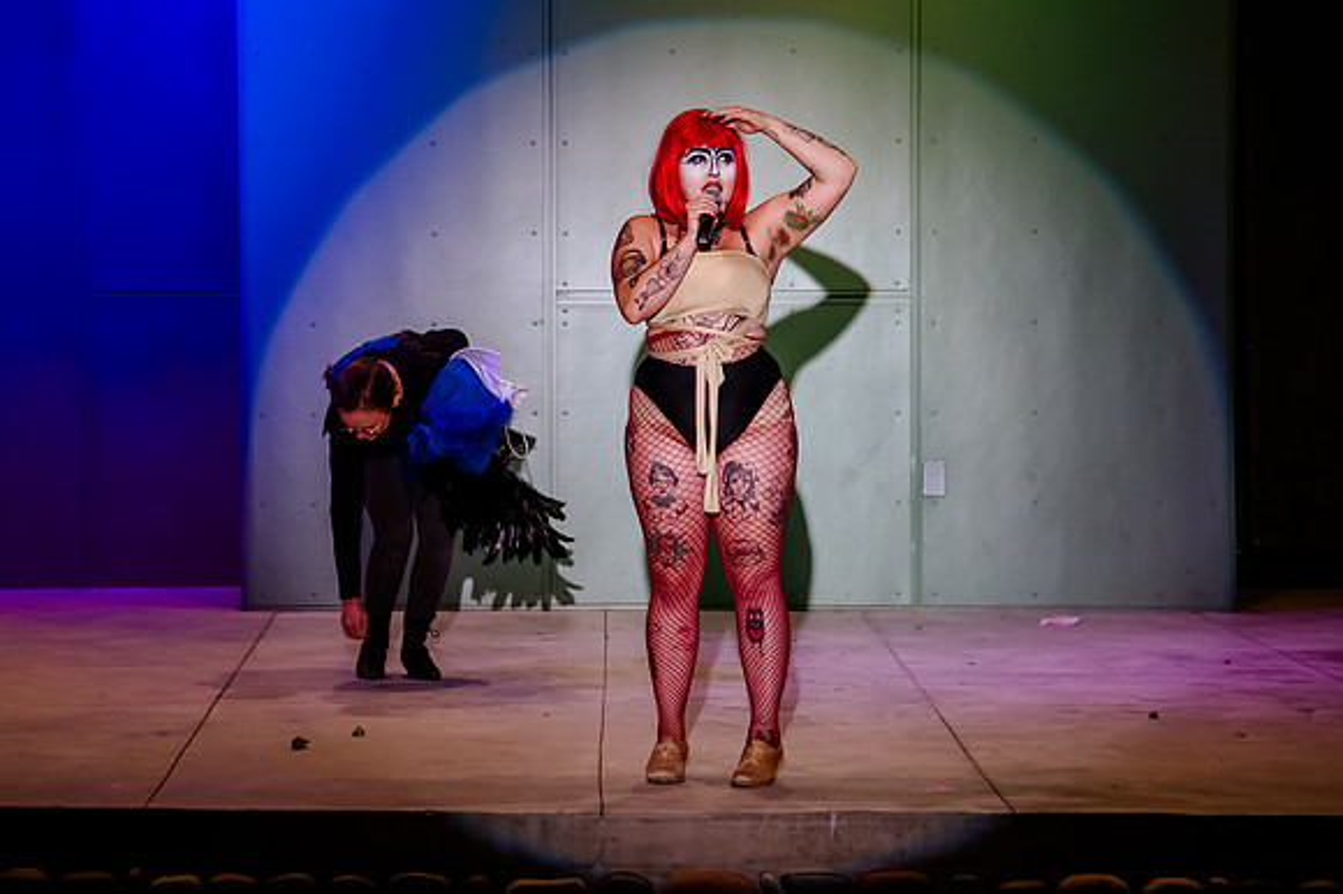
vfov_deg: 10.5
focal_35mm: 131
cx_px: 547
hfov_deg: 15.7
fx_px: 4874
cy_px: 318
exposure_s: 1/400
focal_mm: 100
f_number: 4
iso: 4000
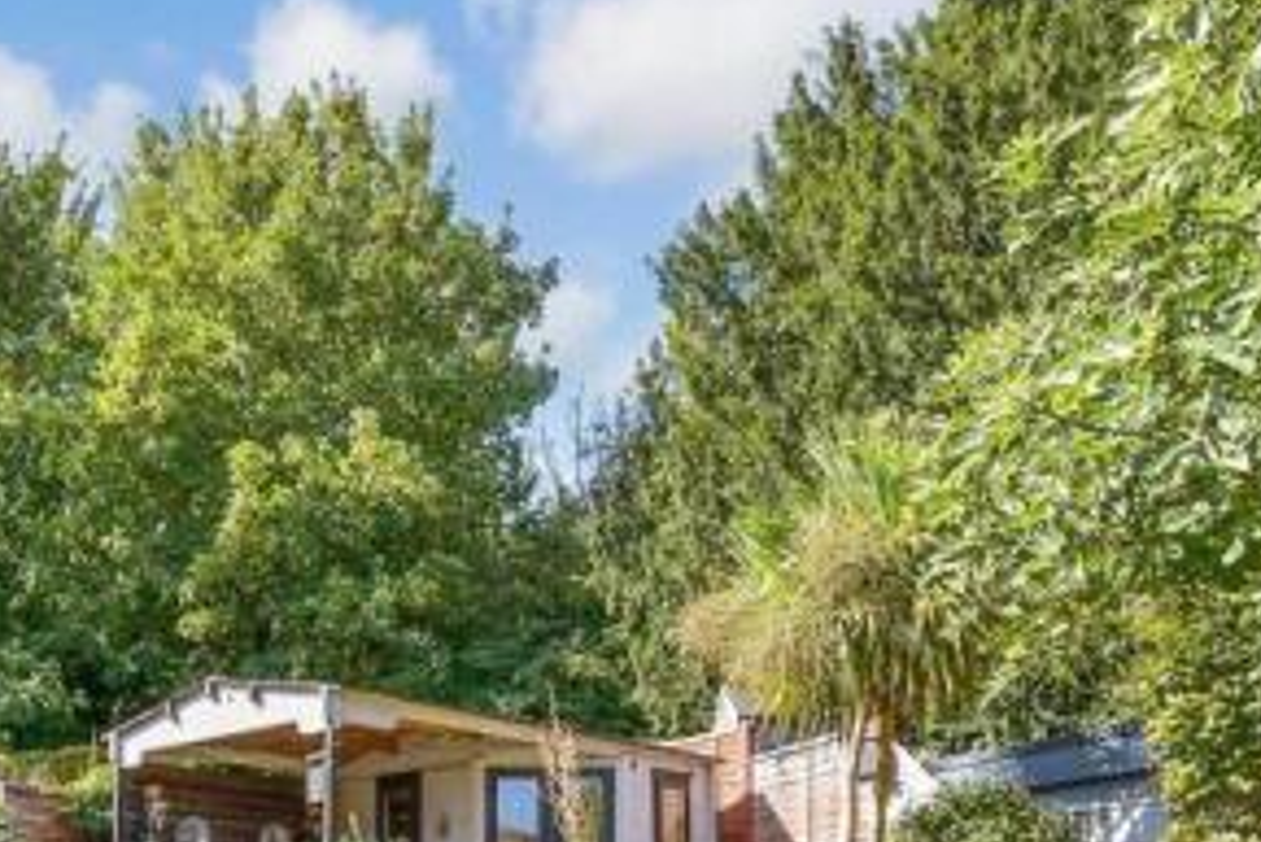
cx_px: 478
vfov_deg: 35.0
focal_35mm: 34
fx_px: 1191
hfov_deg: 55.2
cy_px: 857
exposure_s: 1/320
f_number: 8
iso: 320
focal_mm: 10
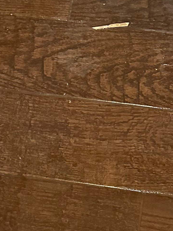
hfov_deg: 14.7
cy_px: 36
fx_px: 666
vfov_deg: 19.4
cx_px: 140
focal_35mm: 100
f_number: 1.78
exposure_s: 1/60
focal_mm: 6.86
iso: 800
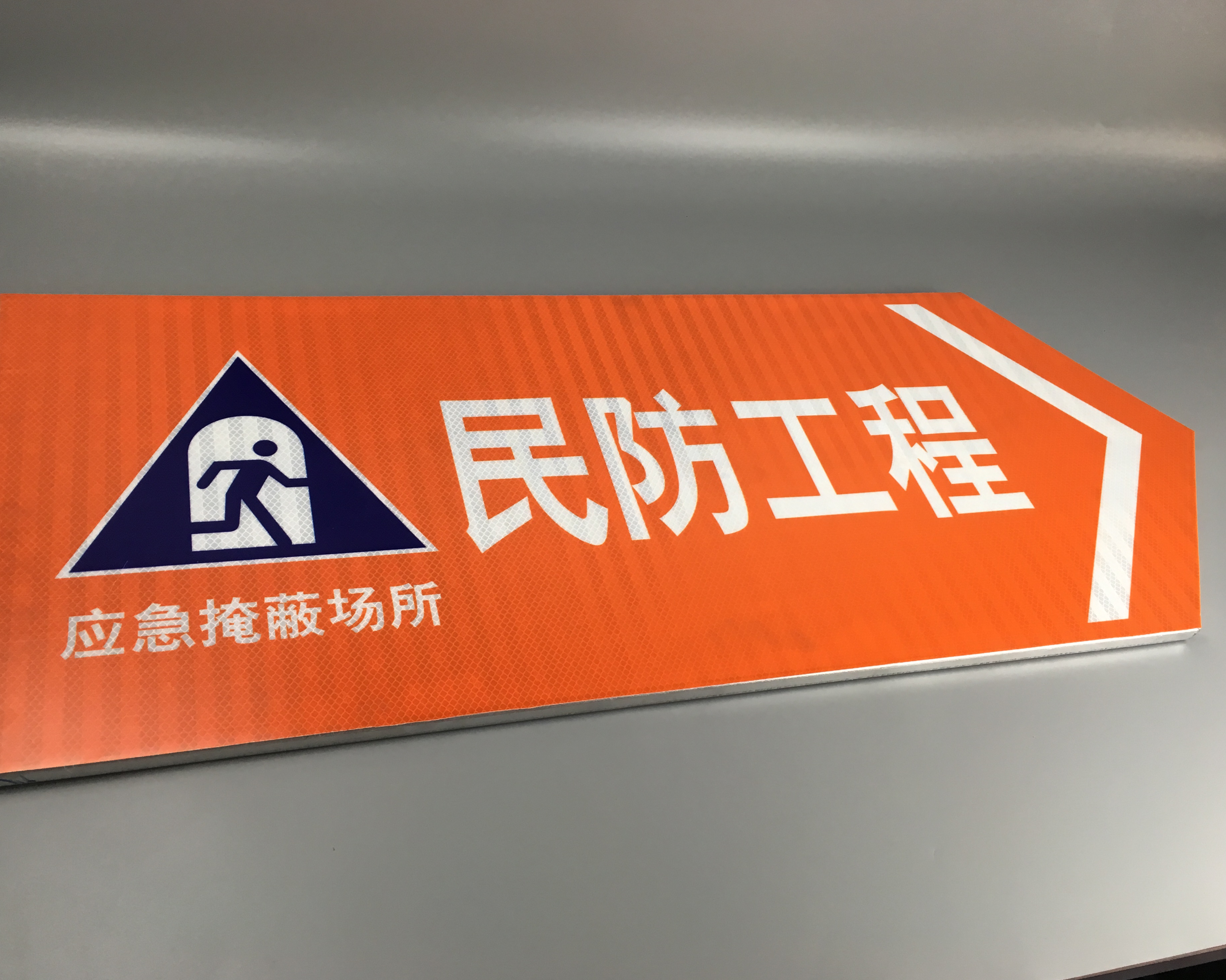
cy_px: 500
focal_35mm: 31
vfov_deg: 47.1
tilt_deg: -44.9
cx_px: 589
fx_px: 1125
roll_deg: -15.6
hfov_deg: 57.2
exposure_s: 1/33
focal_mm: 4.15
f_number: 2.2
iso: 25
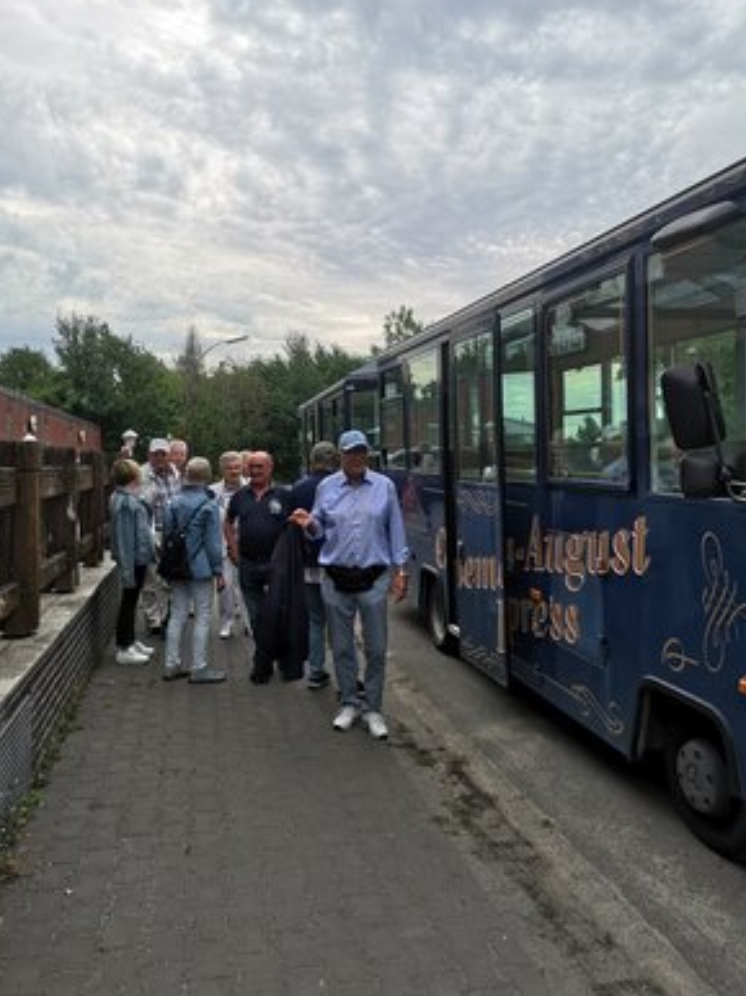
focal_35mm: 28
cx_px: 377
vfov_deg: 63.5
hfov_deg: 49.7
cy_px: 483
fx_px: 805
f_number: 1.8
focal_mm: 5.58
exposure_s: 1/3497
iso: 50
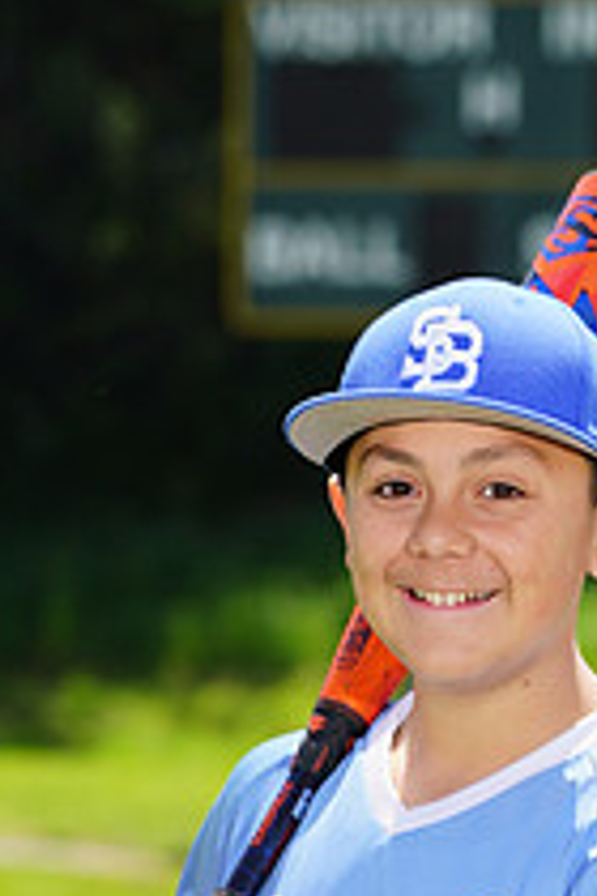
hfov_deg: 2.5
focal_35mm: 546
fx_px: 13581
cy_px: 1126
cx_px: 565
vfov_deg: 3.8
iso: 100
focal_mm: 198
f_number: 8
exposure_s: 1/250
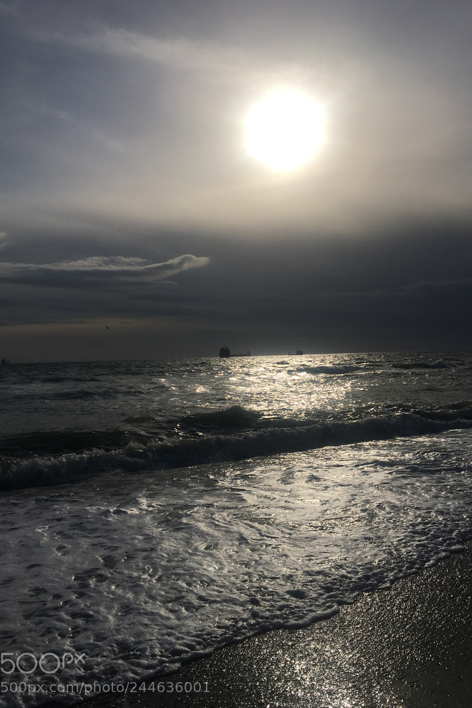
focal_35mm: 31
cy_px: 359
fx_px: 610
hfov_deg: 42.3
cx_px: 245
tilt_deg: +0.5
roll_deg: +2.4
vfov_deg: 60.3
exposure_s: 1/15385
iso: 25
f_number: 2.2
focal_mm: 4.15
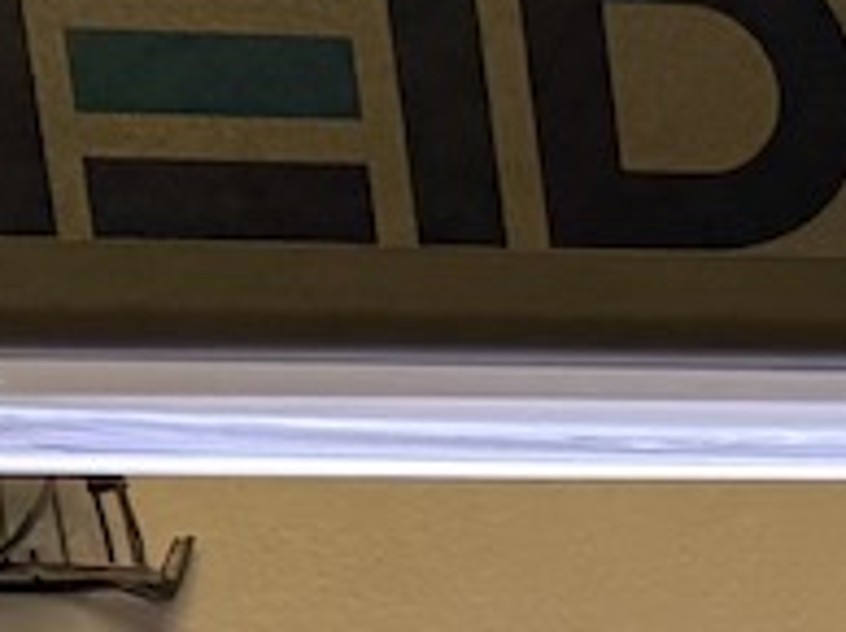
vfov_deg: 7.1
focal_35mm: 177
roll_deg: +0.9
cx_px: 2385
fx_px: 4320
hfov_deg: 9.3
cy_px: 2129
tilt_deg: -15.2
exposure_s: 1/100
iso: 64
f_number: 1.78
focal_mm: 6.76
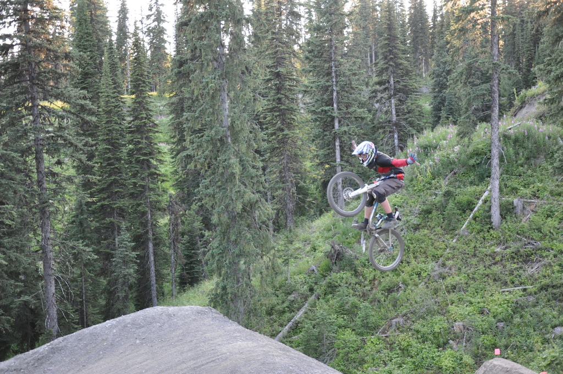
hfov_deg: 43.7
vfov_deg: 29.8
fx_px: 703
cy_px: 187
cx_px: 282
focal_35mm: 45
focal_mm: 30
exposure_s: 1/320
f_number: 4.2
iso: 1600
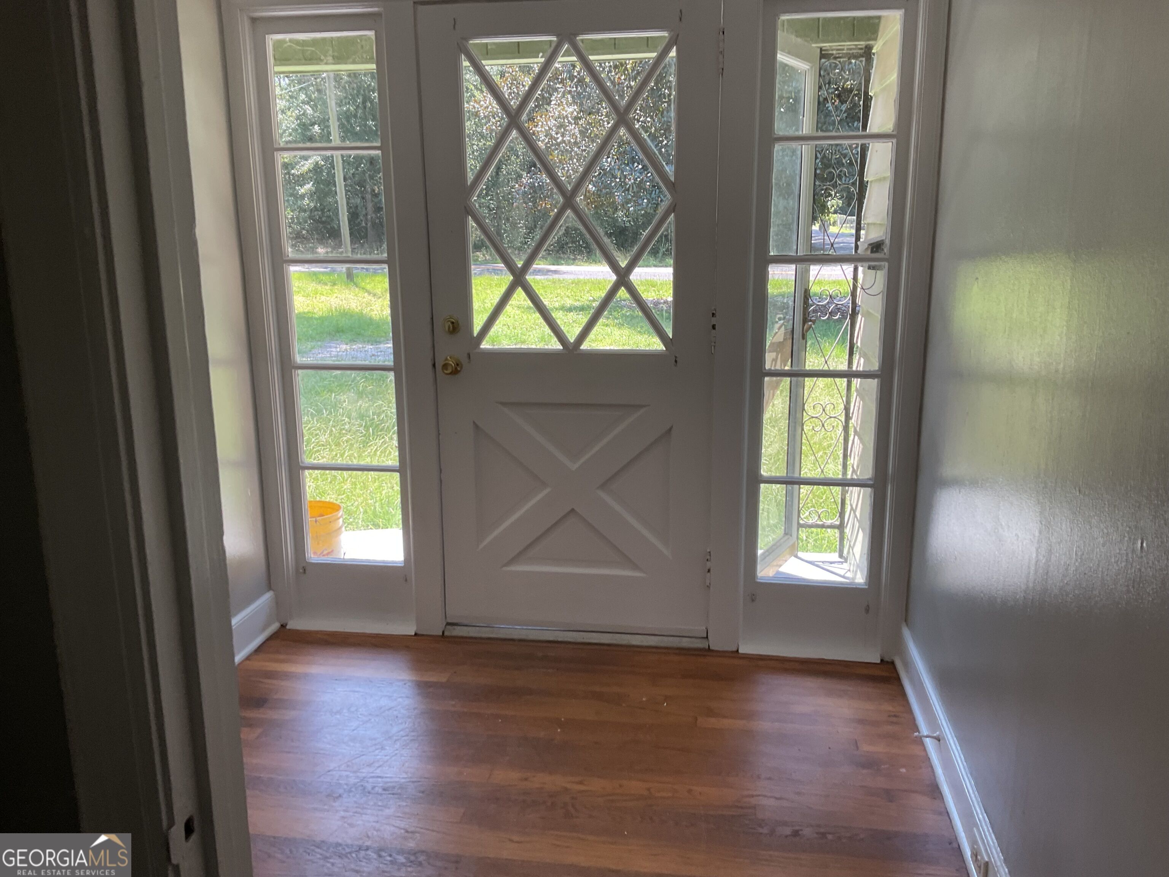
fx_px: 979
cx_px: 584
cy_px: 438
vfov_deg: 48.2
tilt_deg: -11.9
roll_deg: +0.1
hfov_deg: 61.7
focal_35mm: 29
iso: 32
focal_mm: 3
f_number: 1.8
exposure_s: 1/120
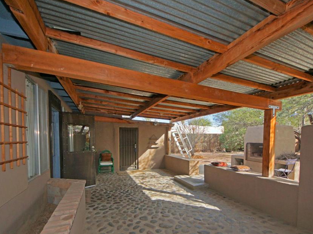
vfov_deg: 77.0
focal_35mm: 16
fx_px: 145
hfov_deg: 94.5
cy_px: 143
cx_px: 163
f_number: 4.5
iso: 200
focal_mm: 8
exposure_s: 1/400
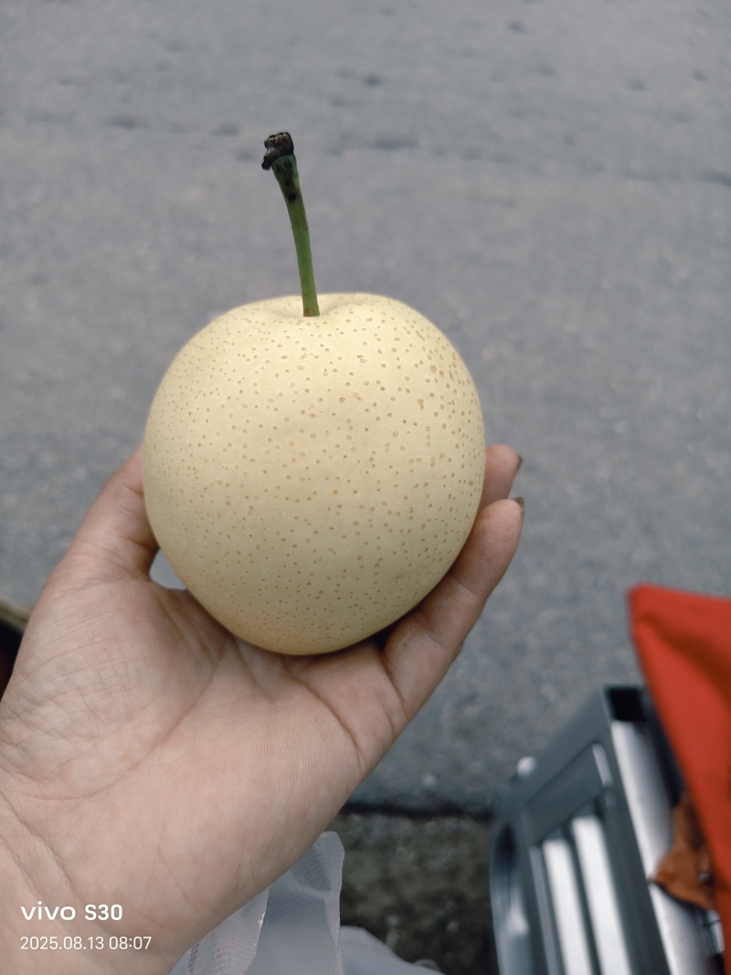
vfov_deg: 73.9
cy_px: 488
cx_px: 366
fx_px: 648
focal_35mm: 23
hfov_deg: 58.9
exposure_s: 1/611
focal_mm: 5.56
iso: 50
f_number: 1.88
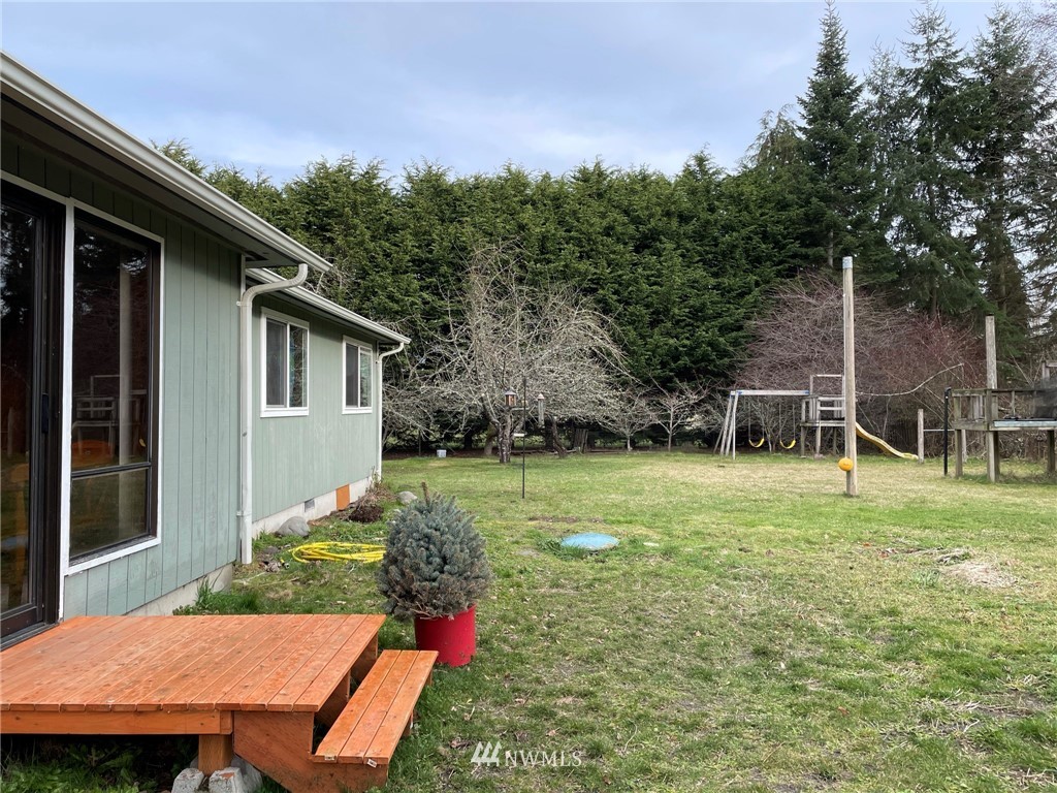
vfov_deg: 53.1
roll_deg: +0.3
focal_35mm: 26
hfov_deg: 67.3
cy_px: 396
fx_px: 794
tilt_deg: +2.6
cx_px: 528
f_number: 1.6
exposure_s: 1/567
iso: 32
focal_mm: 4.2
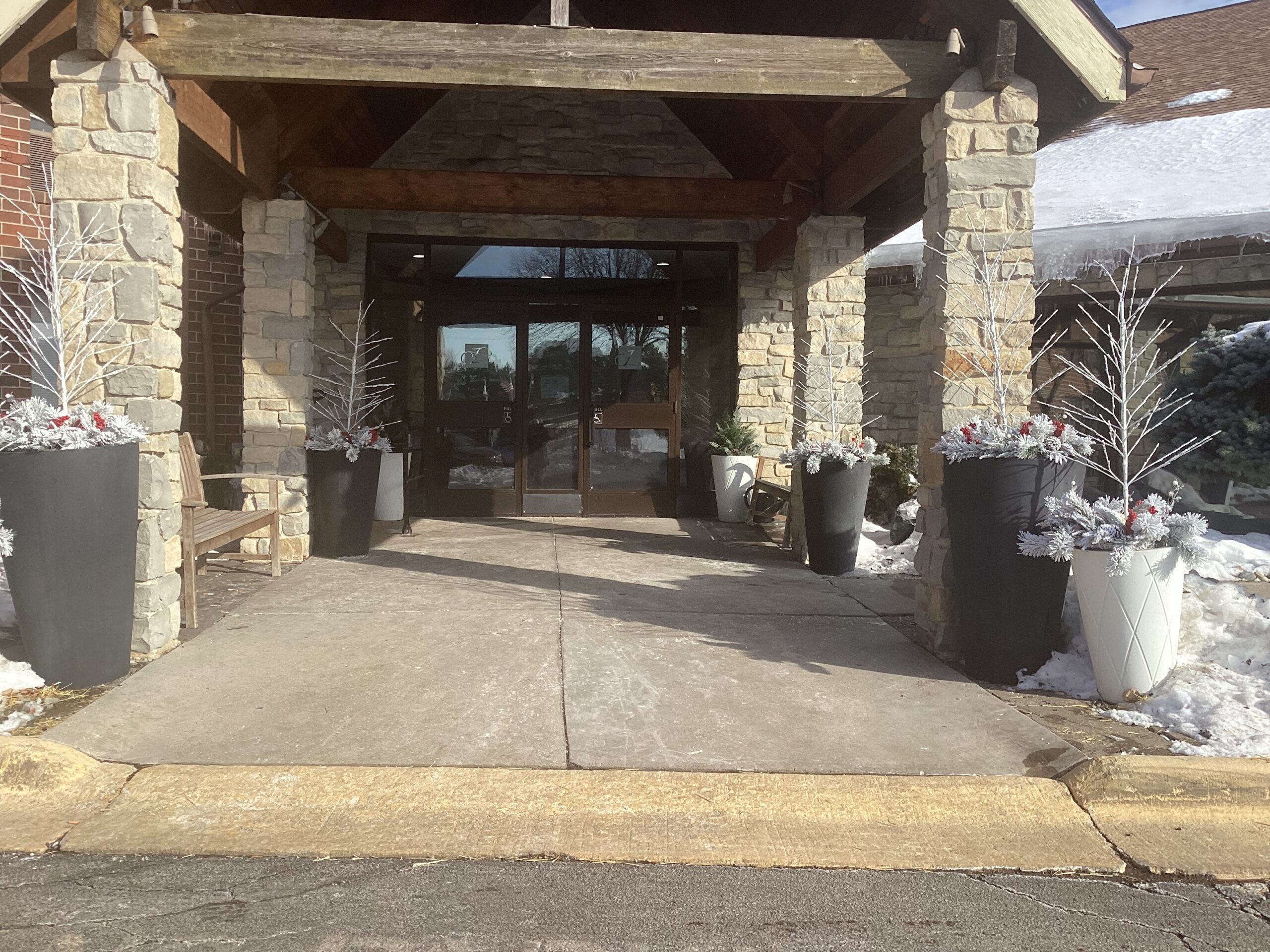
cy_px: 476
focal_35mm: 31
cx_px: 635
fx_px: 1137
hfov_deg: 58.4
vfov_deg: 45.4
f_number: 2.4
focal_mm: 3.3
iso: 25
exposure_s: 1/1335
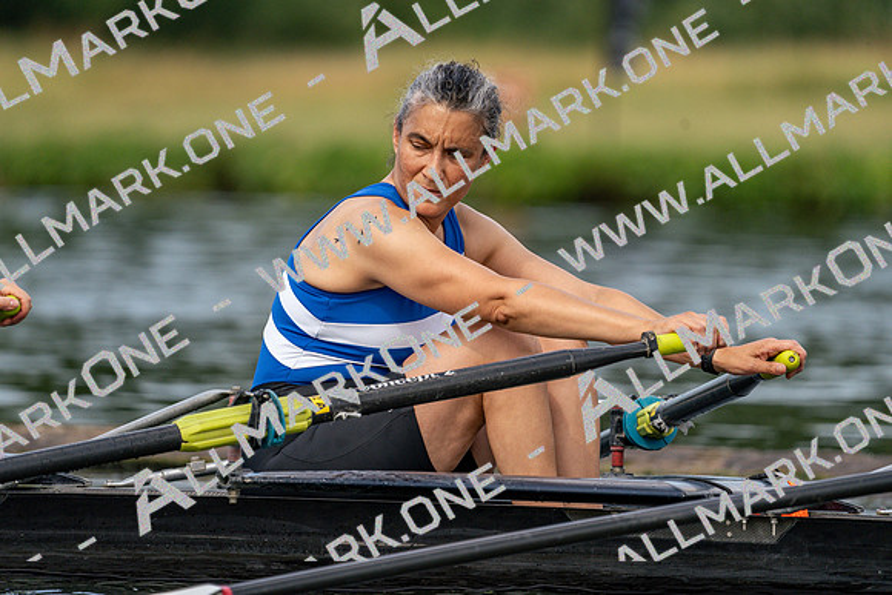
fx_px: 12218
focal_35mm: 493
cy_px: 298
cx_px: 446
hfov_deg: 4.2
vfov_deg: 2.8
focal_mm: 493
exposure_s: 1/1600
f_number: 6.3
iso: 640
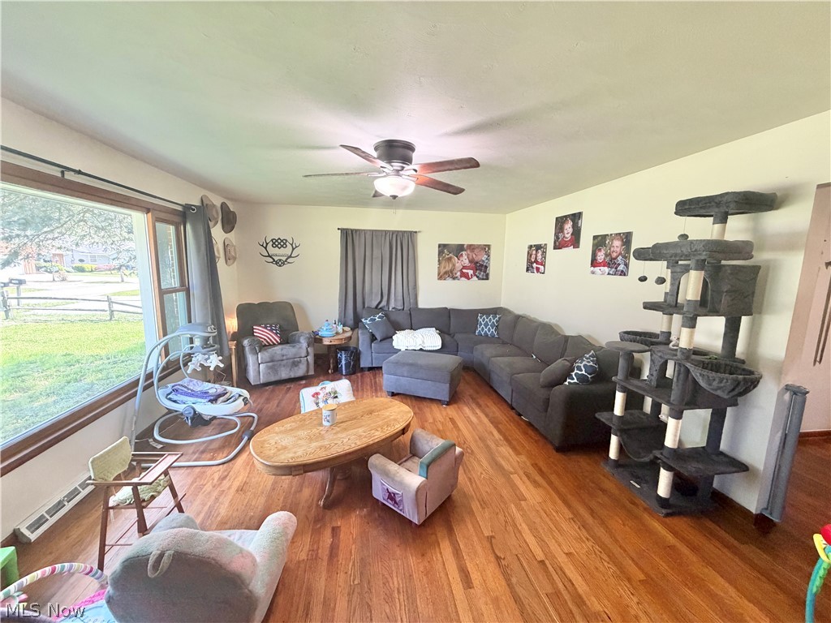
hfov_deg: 102.1
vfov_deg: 85.7
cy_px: 312
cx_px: 416
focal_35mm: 14
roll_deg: -0.1
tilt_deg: -9.2
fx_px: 336
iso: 320
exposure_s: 1/95
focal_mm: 2.22
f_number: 2.2
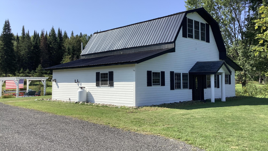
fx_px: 242
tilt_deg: +3.0
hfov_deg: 58.0
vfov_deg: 34.6
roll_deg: +0.0
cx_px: 135
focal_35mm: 34
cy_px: 65
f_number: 2.4
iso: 25
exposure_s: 1/1217
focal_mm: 3.3
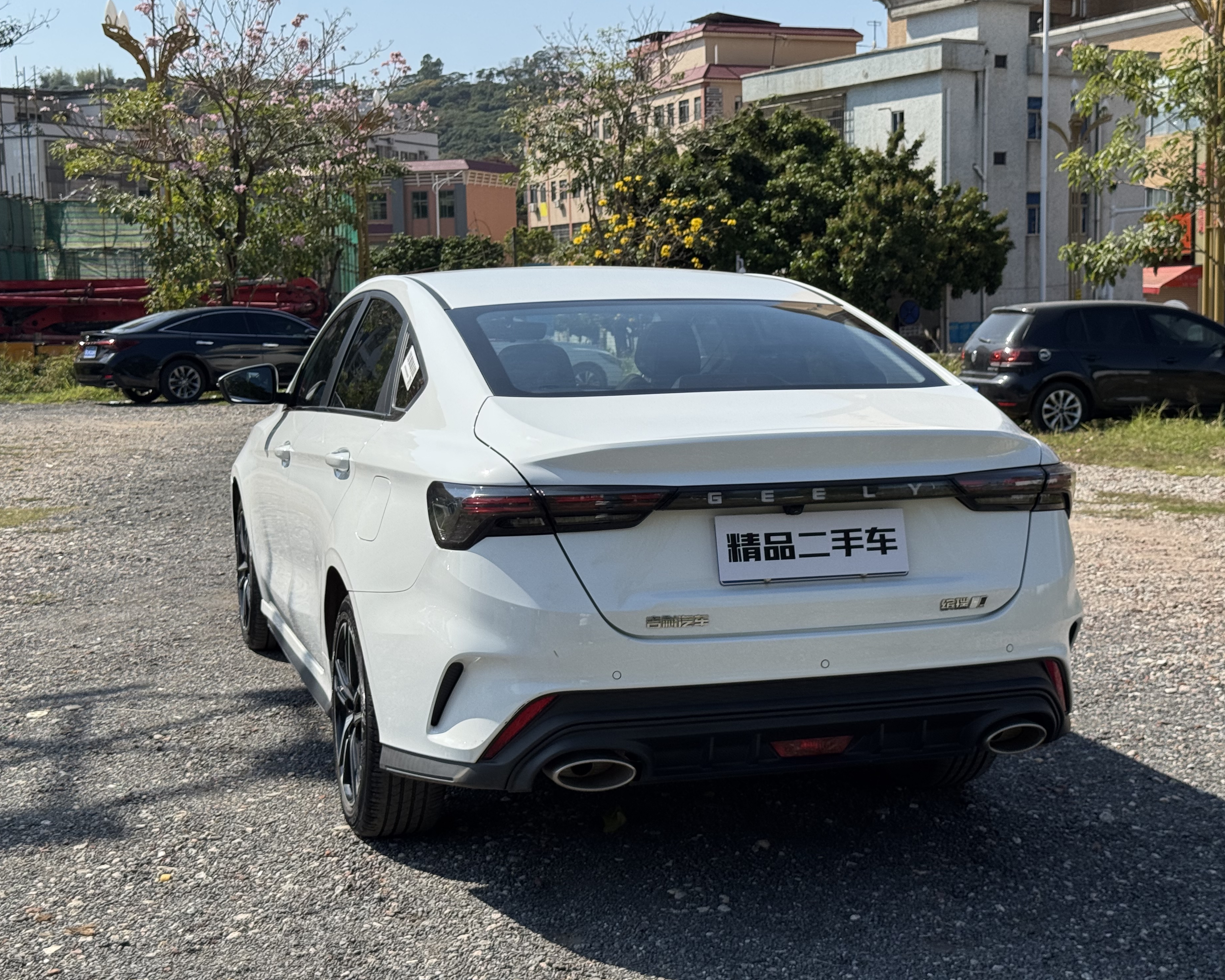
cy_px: 481
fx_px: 1849
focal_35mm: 51
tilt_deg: -6.7
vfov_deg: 29.7
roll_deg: +1.7
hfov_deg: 36.6
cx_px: 648
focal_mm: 6.76
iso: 64
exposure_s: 1/4975
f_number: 1.78
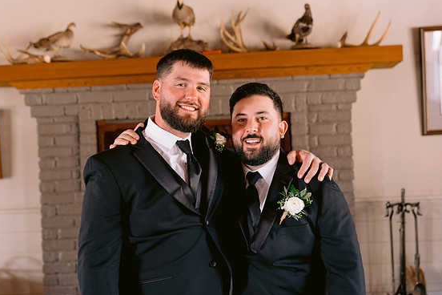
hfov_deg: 34.5
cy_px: 146
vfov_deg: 23.4
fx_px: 712
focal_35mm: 58
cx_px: 223
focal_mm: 53
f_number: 2.8
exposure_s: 1/50
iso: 1000
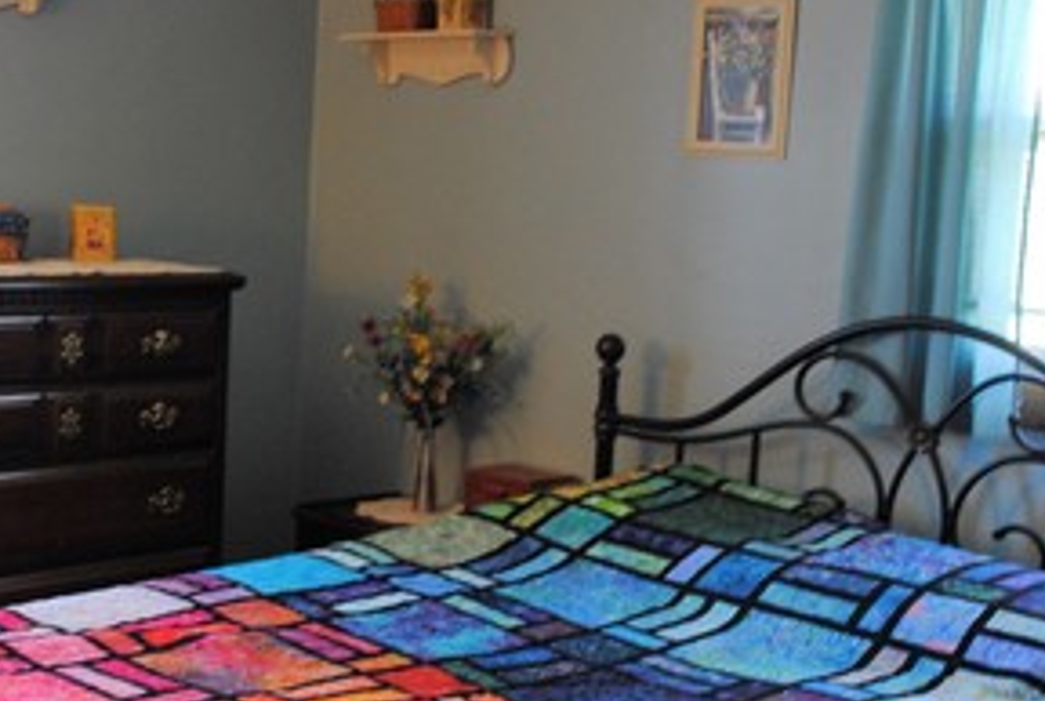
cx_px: 319
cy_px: 443
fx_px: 1744
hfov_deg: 33.0
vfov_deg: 22.6
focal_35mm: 60
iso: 400
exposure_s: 1/10
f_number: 3.5
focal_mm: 18
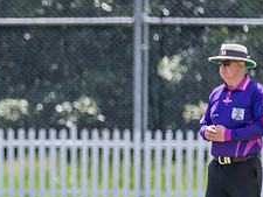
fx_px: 11053
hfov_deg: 1.4
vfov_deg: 1.0
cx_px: -98
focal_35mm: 1454
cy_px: 137
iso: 1000
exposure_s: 1/2000
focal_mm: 500
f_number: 6.3
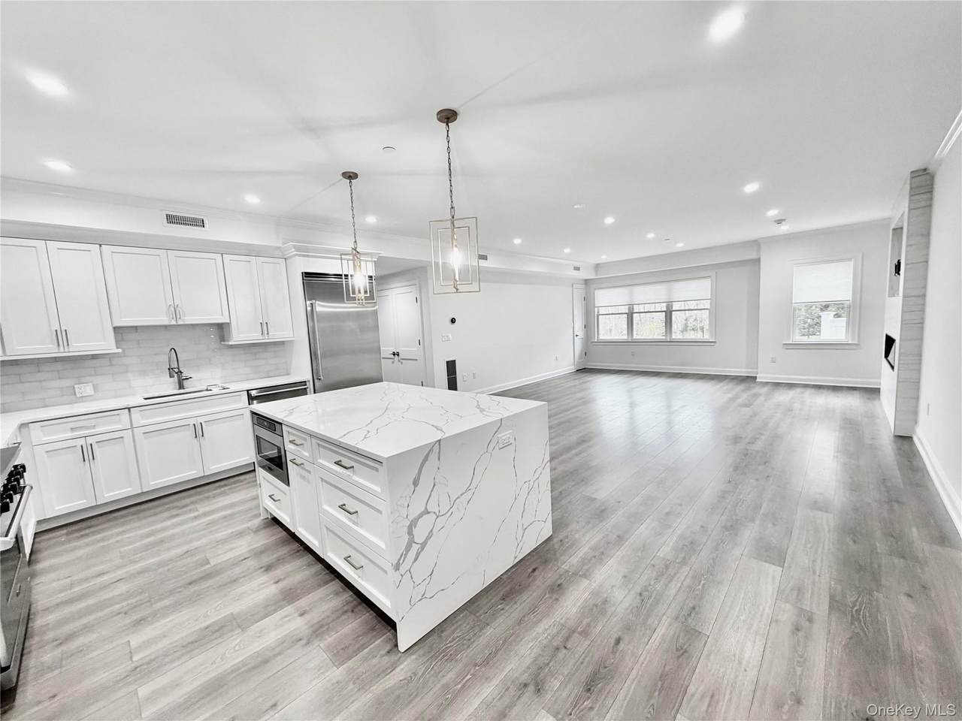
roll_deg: +2.8
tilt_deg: -5.9
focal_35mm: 14
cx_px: 481
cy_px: 360
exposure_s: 1/120
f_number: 2.2
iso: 250
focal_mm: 2.22
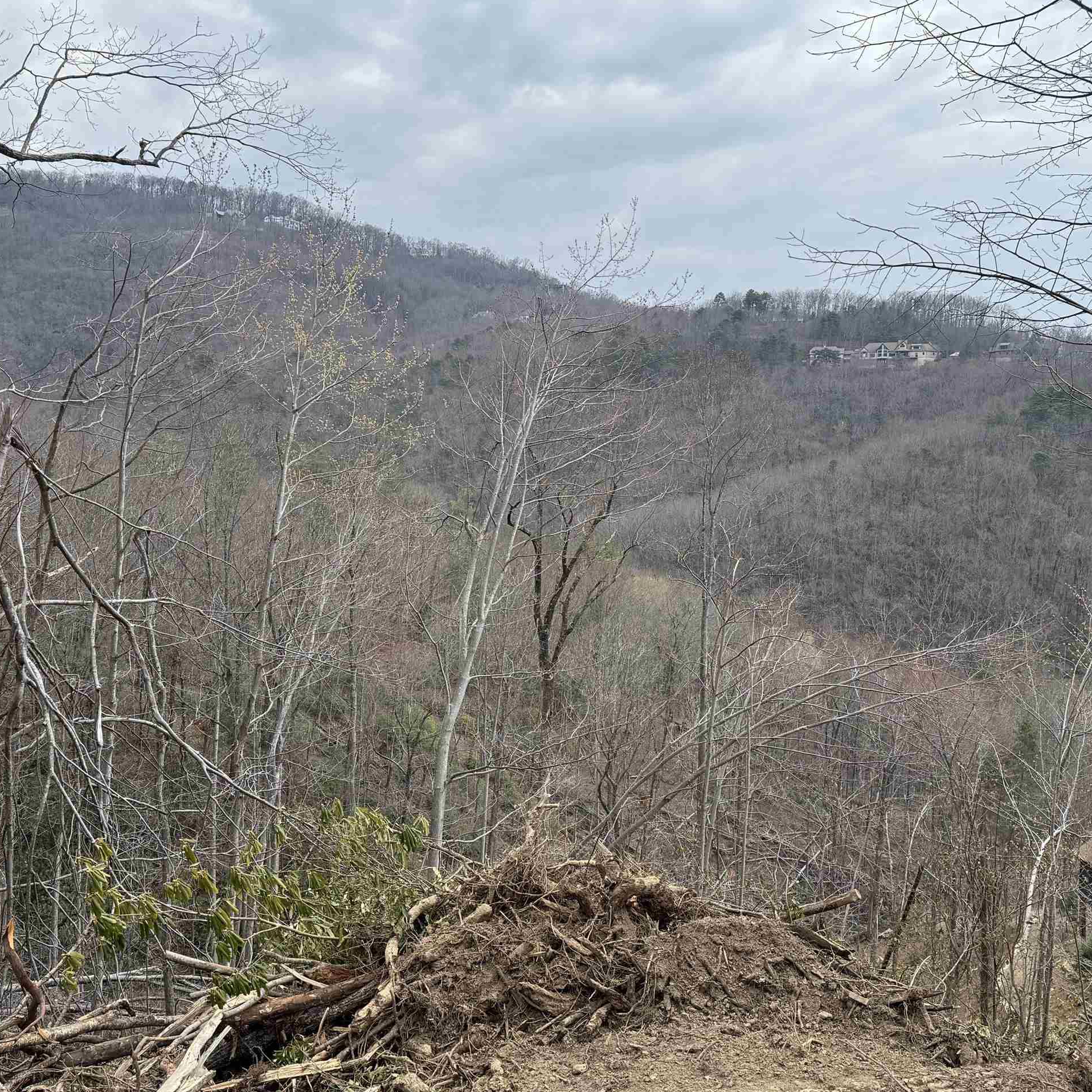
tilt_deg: -3.8
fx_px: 1213
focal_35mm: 34
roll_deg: -0.6
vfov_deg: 48.5
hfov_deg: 48.4
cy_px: 551
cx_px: 559
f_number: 1.78
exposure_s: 1/2604
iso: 80
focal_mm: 6.76
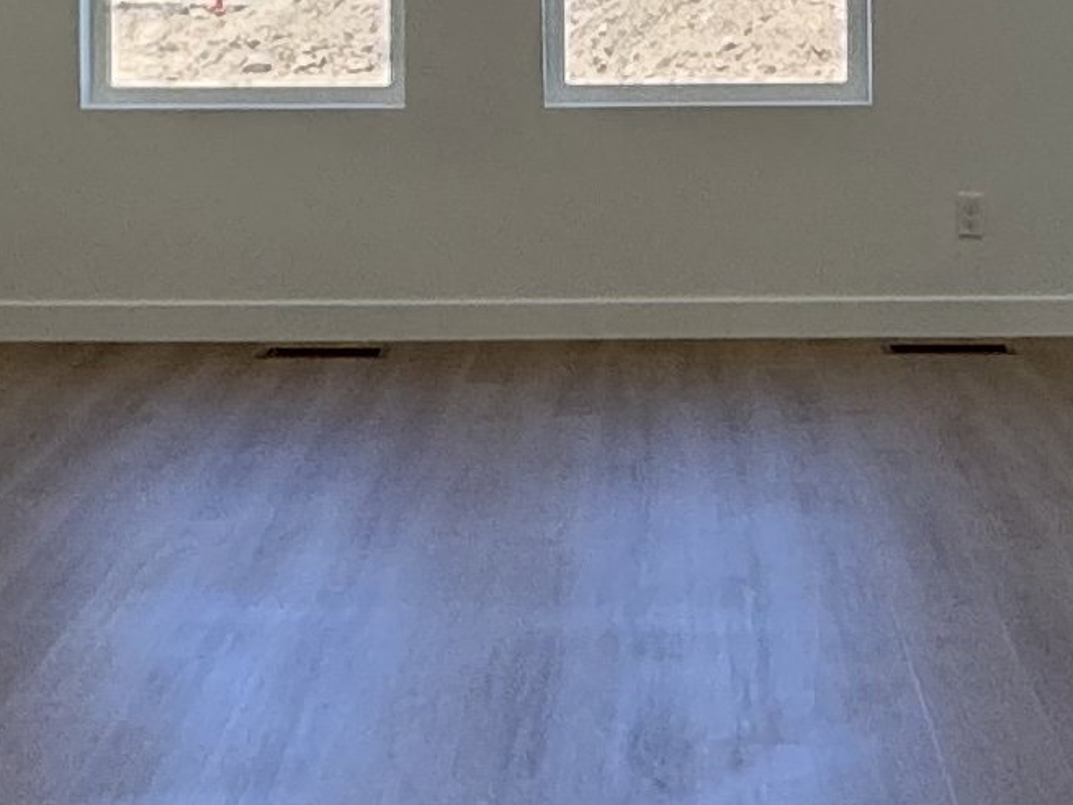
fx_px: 2666
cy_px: -173
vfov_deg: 16.4
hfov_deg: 22.8
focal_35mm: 86
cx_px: 566
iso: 40
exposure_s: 1/153
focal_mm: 2.22
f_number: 2.2
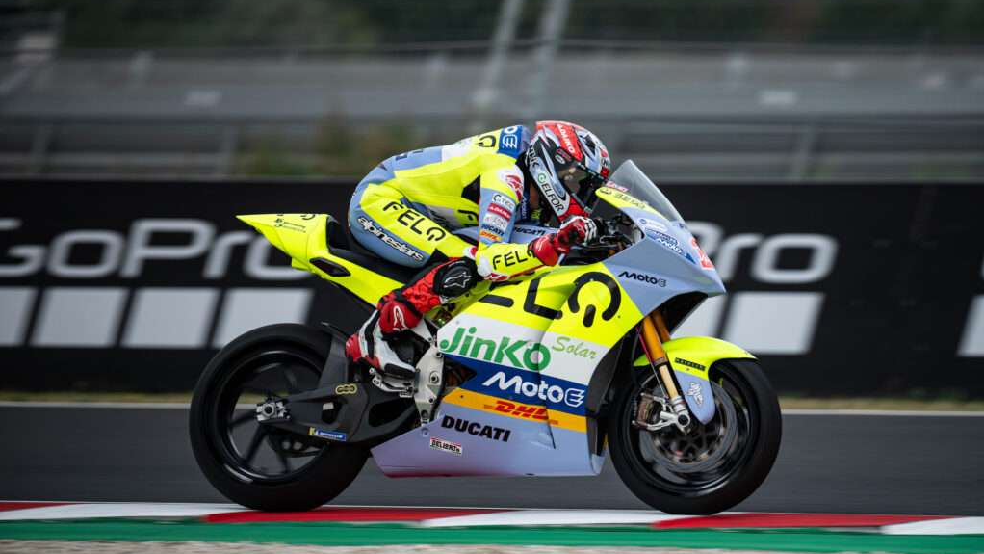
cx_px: 492
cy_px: 270
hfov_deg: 5.1
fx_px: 10959
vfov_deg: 2.9
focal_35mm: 420
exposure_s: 1/800
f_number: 4.5
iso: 200
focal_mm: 400
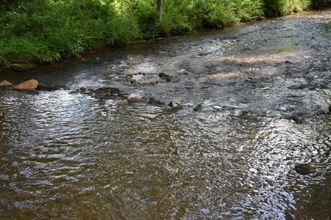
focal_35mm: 52
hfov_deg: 38.2
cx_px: 161
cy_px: 114
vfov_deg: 25.9
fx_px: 478
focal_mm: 32
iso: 400
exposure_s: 1/250
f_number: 5
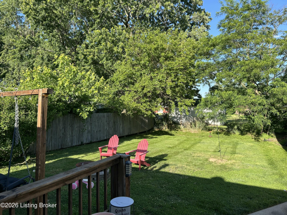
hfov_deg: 67.3
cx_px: 144
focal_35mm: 26
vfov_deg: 53.0
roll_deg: -0.8
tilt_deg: +0.8
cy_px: 108
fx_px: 216
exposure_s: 1/1224
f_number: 1.5
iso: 50
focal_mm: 5.7
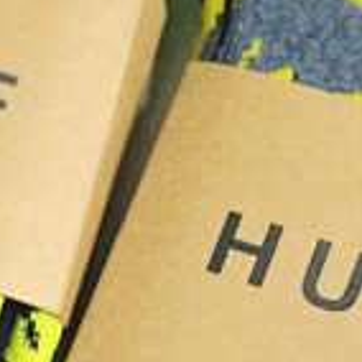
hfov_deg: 4.4
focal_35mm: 382
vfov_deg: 4.5
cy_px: 826
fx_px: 4520
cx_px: -665
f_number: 2.8
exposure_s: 1/100
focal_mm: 6.6
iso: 25
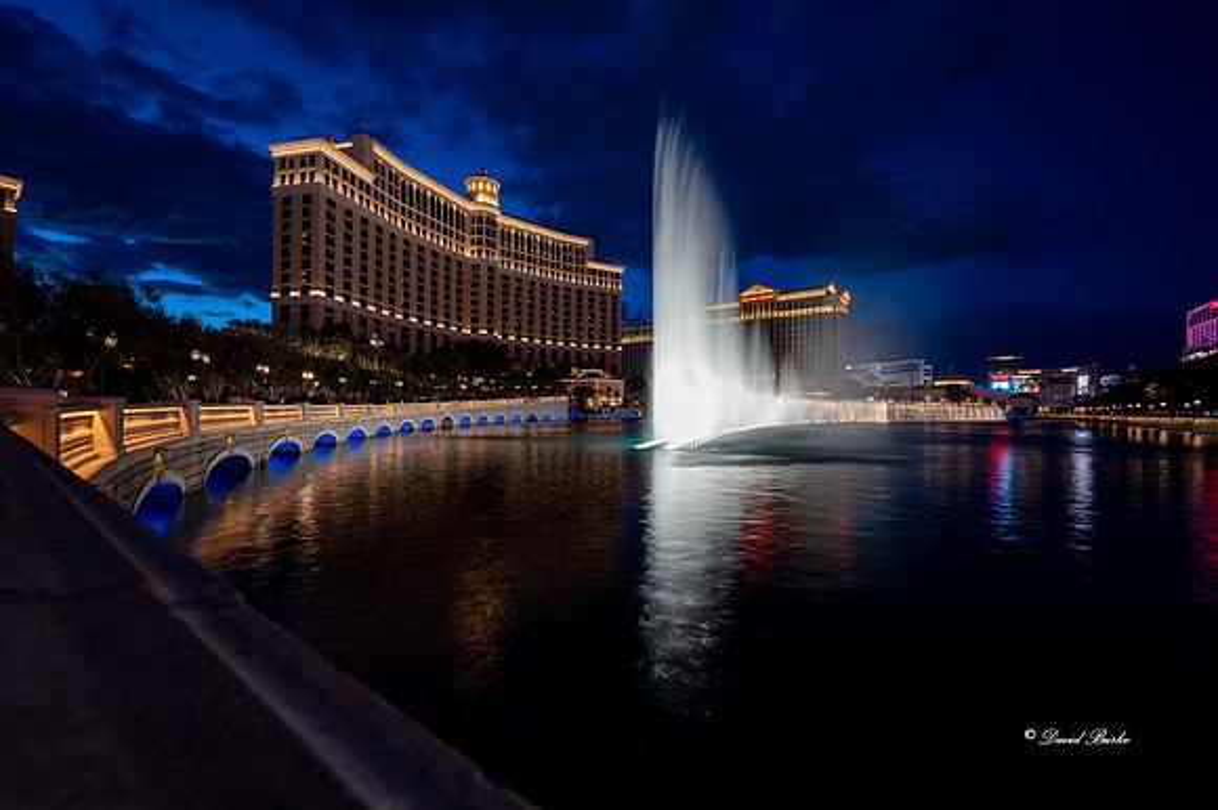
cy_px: 405
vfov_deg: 81.1
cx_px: 609
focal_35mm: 14
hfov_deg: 104.3
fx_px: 473
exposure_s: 1.3
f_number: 11
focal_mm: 14
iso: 100
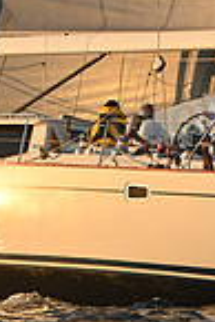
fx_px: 7158
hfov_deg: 1.7
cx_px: -7
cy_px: 12
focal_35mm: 801
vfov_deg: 2.6
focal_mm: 200
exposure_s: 1/800
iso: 800
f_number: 11
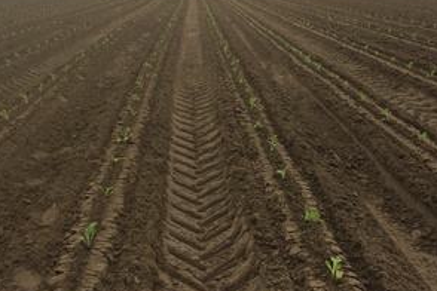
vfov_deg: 32.5
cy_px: 108
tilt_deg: -14.2
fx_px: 498
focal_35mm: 41
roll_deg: -0.2
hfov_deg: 47.3
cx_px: 195
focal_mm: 4.15
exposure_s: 1/612
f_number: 2.2
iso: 32
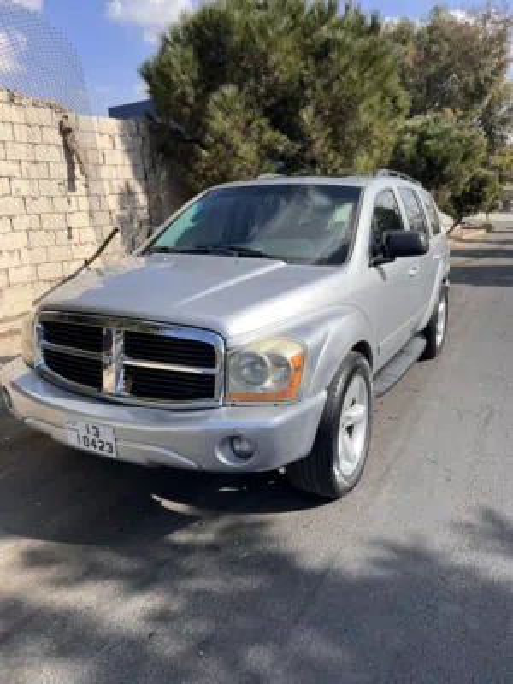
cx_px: 256
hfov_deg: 53.1
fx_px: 514
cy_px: 342
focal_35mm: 26
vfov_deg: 67.3
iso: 50
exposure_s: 1/2571
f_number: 1.5
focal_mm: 5.7
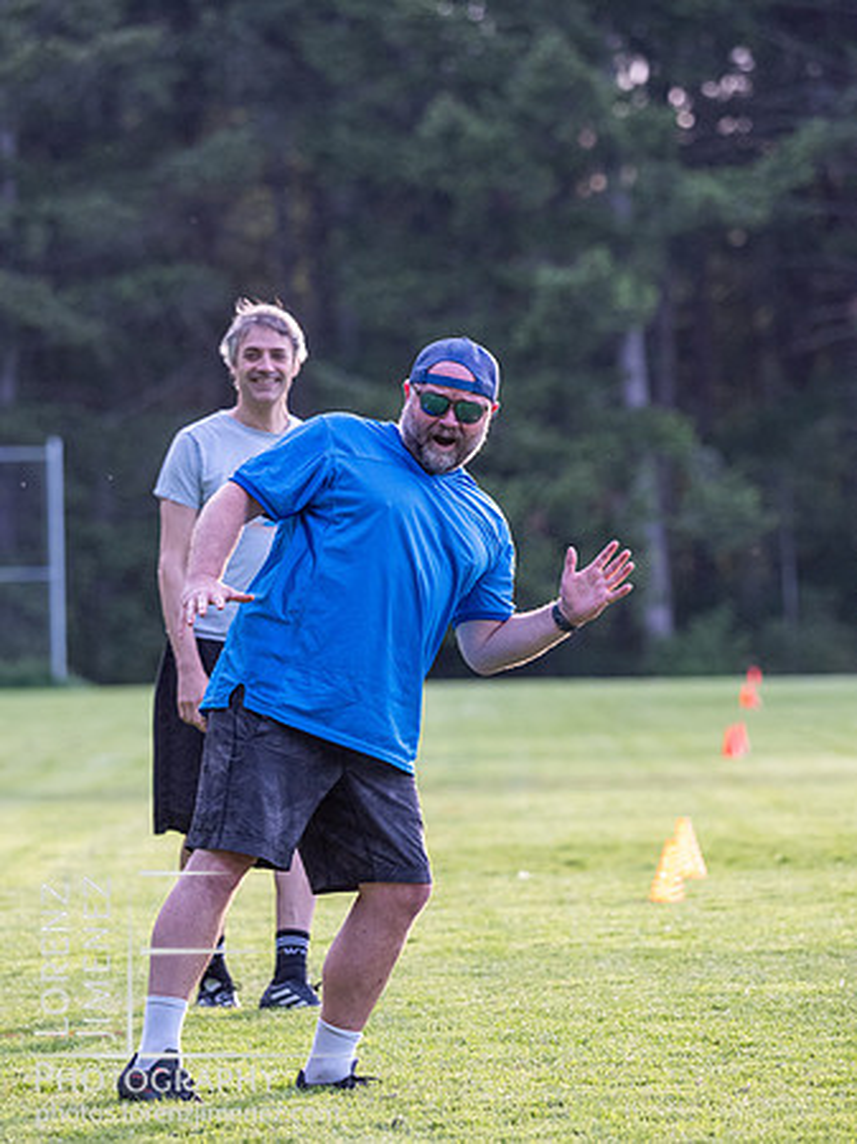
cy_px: 572
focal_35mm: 300
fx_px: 9912
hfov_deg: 5.0
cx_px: 428
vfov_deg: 6.6
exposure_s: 1/800
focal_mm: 150
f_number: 3.5
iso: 1250
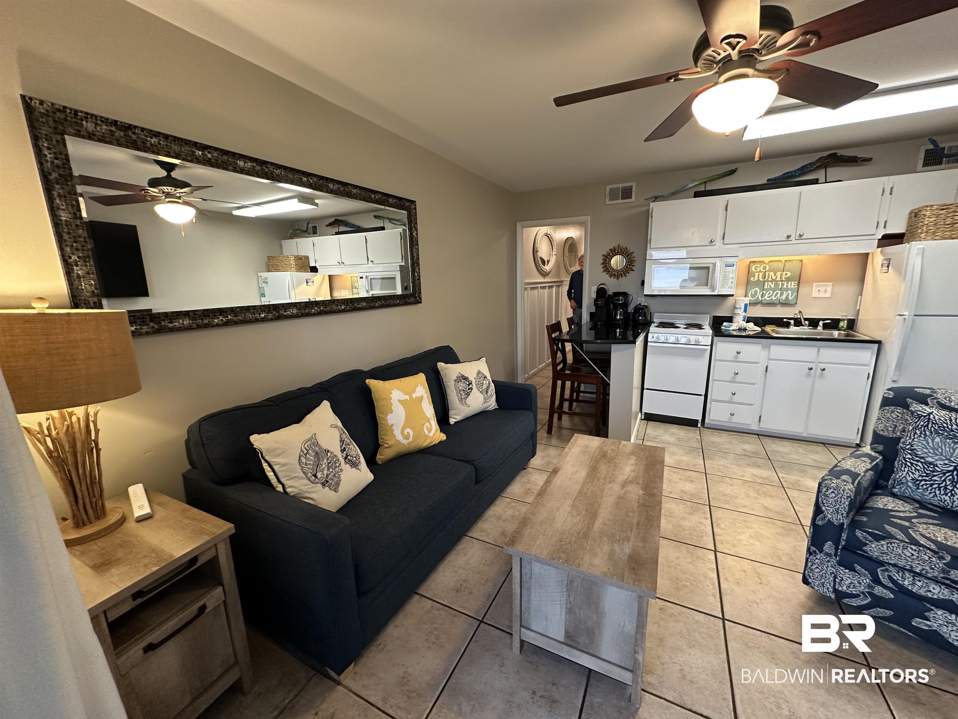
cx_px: 479
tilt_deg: -12.5
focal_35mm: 14
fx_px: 387
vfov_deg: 85.7
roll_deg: +2.1
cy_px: 360
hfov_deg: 102.1
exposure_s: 1/60
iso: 250
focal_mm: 2.22
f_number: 2.2
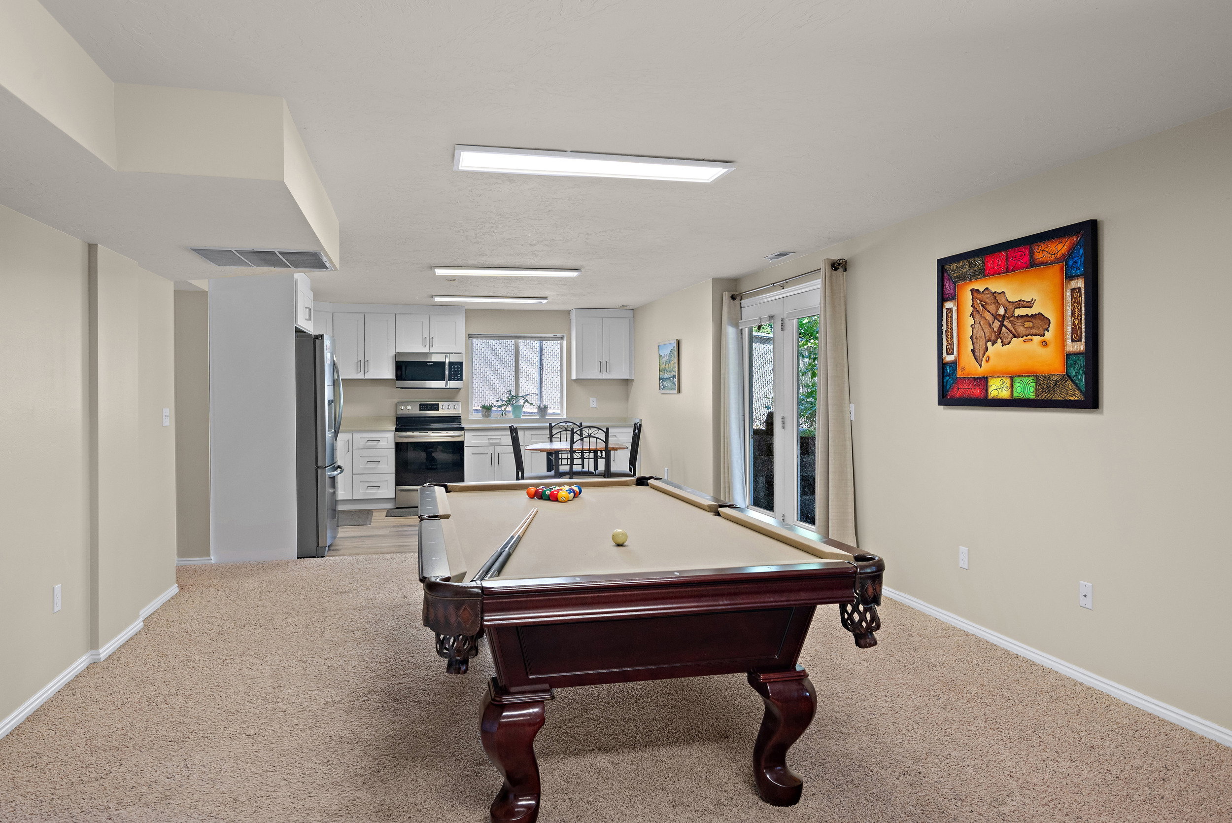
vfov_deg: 56.2
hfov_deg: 77.3
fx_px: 770
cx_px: 616
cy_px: 412
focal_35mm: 22
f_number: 8
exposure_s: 1/4
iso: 500
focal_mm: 22.5
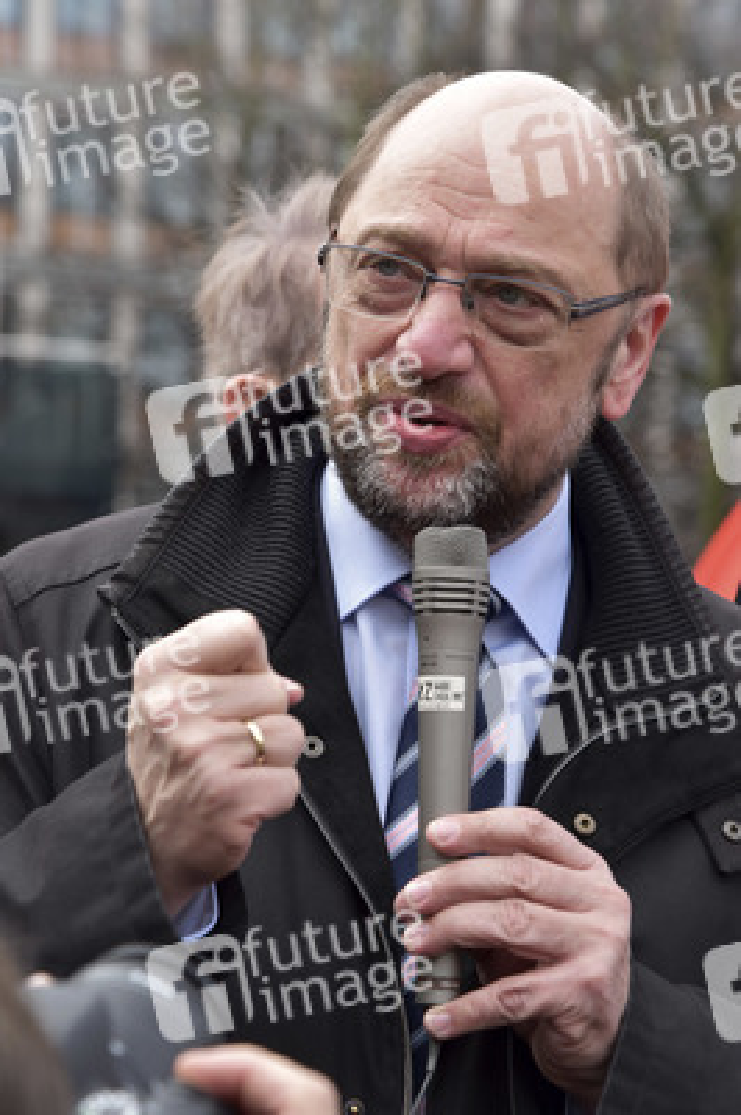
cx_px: 370
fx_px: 3711
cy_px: 558
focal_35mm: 120
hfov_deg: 11.4
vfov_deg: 17.1
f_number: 8
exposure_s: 1/250
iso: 320
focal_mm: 120
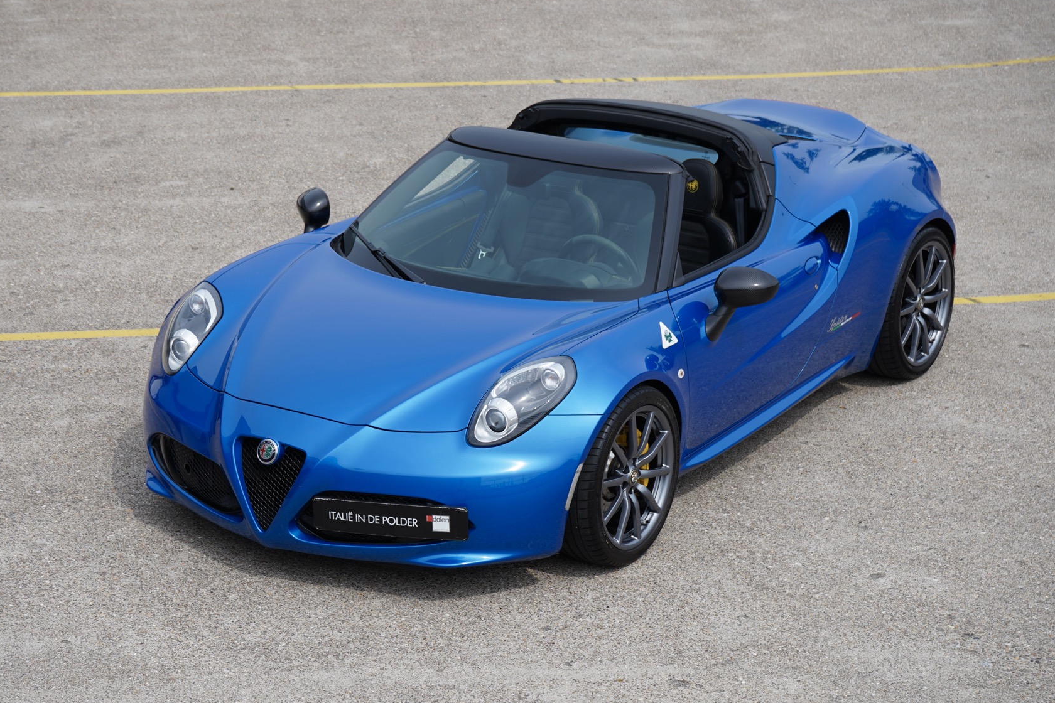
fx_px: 2344
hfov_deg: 25.4
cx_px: 486
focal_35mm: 80
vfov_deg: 17.1
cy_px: 382
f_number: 8
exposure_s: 1/320
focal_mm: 70
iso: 100
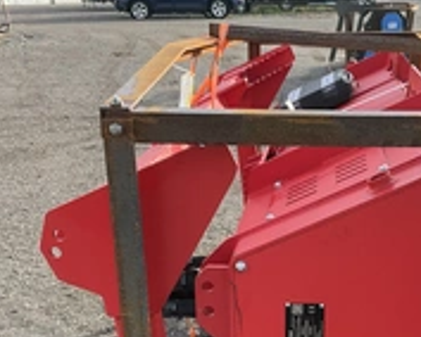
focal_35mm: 64
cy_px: 309
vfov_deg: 23.2
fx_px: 798
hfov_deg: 29.2
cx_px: 300
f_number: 1.8
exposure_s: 1/412
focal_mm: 3
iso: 25
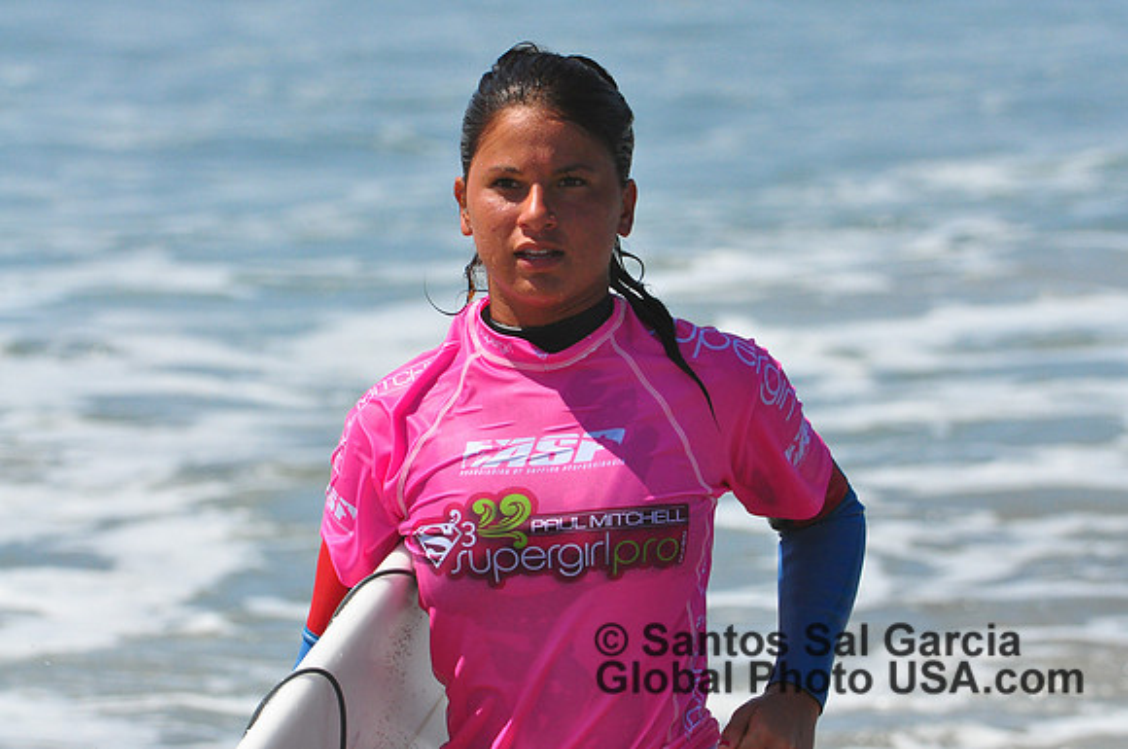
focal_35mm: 420
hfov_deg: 4.9
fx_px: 13142
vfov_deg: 3.3
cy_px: 374
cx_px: 564
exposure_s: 1/2000
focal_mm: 280
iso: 1250
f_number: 11
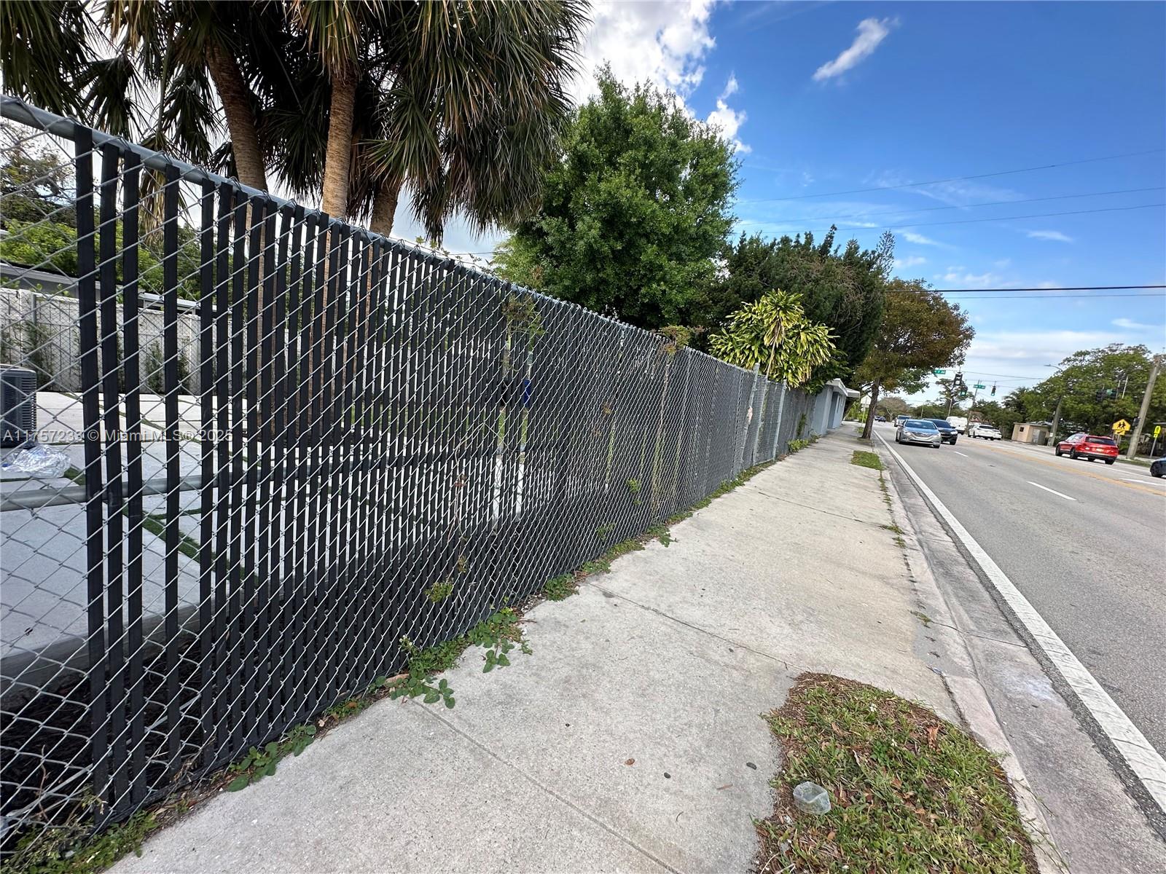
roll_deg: -6.4
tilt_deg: -6.0
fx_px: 472
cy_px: 437
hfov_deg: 102.1
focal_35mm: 14
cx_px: 583
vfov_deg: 85.7
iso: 40
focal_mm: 2.22
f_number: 2.2
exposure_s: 1/267
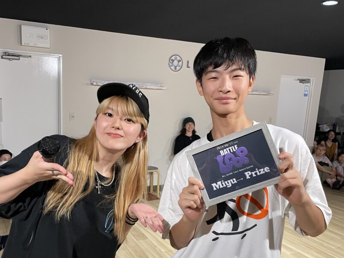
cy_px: 160
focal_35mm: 33
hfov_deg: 55.1
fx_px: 328
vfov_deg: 42.6
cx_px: 144
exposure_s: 1/42
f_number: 1.6
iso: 400
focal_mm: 4.2
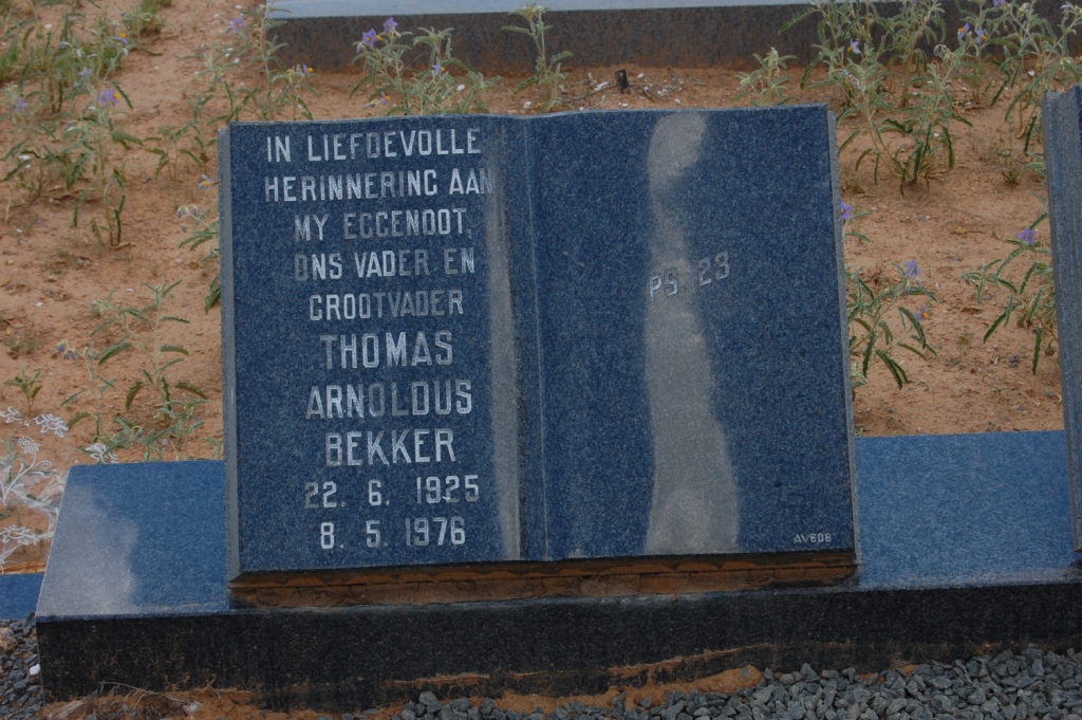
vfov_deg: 16.5
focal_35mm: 82
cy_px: 360
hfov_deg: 24.6
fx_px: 2478
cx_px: 541
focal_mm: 55
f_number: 14
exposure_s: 1/80
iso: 200
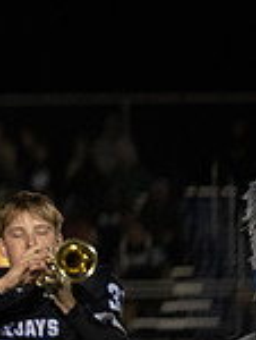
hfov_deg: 2.0
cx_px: -399
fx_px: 7306
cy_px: 146
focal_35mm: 743
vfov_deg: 2.7
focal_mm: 200
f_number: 2.8
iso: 5000
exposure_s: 1/1250
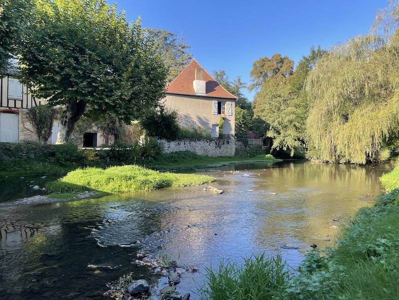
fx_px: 300
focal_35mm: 26
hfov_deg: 67.3
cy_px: 150
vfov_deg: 53.1
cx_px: 200
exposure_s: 1/666
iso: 32
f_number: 1.6
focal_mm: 4.2
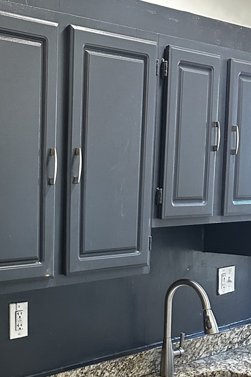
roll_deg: -0.1
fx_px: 597
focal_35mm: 57
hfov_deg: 22.6
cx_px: -12
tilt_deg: -6.1
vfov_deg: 34.6
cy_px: 267
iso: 400
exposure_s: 1/60
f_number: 1.78
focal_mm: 6.86
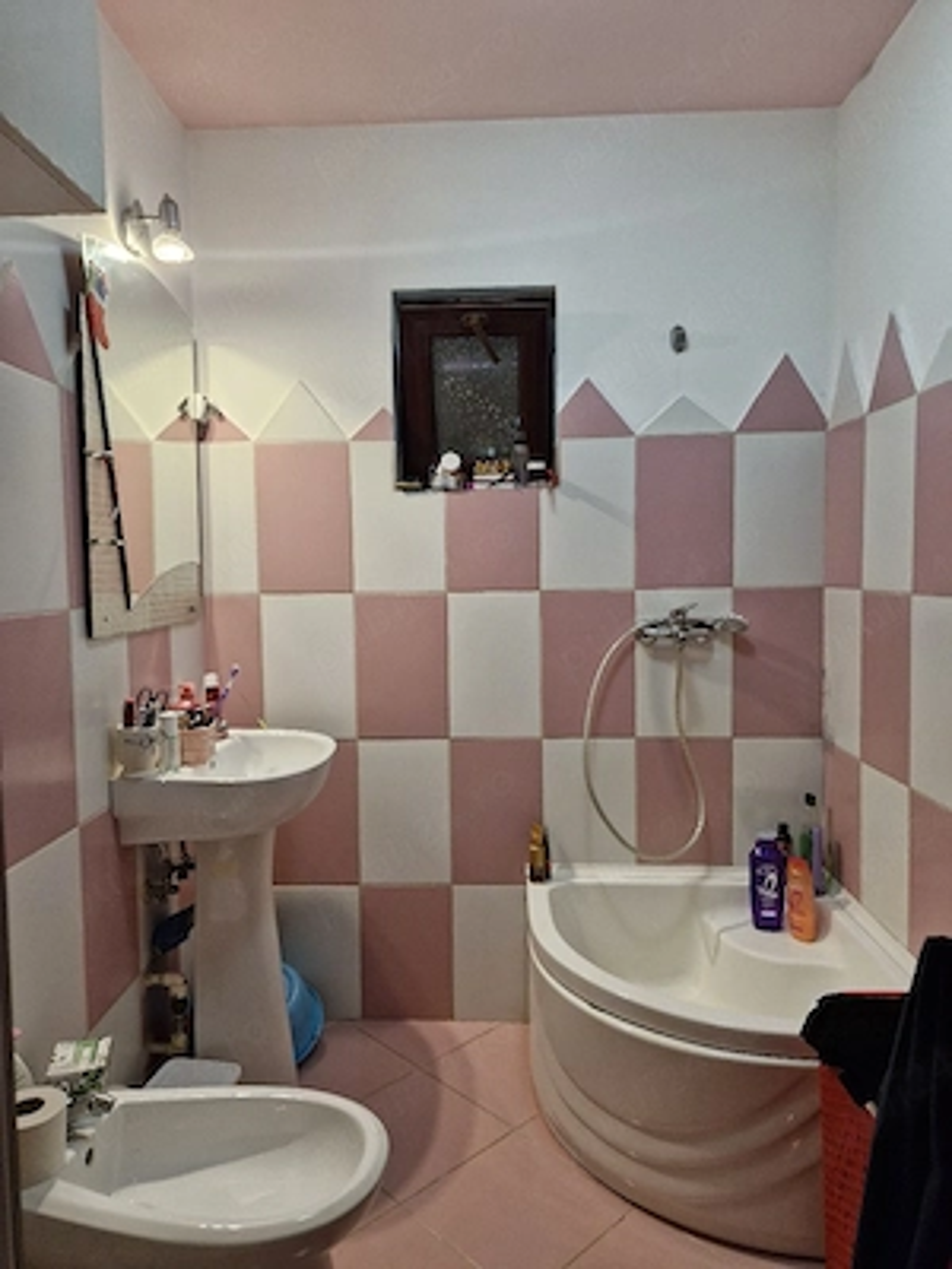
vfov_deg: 73.9
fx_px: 843
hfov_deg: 58.9
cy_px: 634
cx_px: 476
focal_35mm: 23
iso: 400
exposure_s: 1/100
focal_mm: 5.54
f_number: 1.8
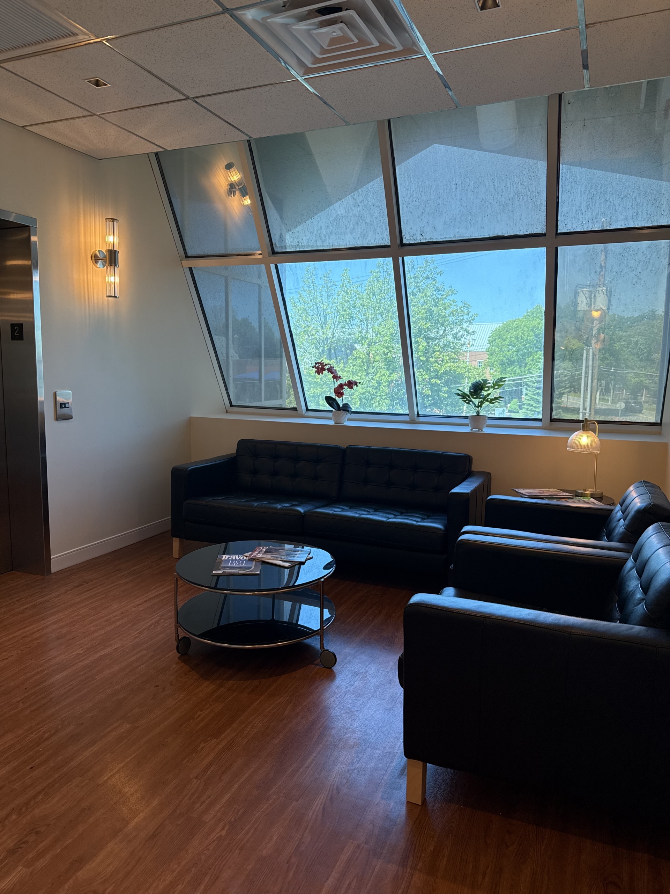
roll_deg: -1.4
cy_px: 447
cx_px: 335
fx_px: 619
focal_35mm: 24
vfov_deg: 71.6
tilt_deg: -6.8
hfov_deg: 56.8
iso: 160
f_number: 1.78
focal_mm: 6.76
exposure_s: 1/238
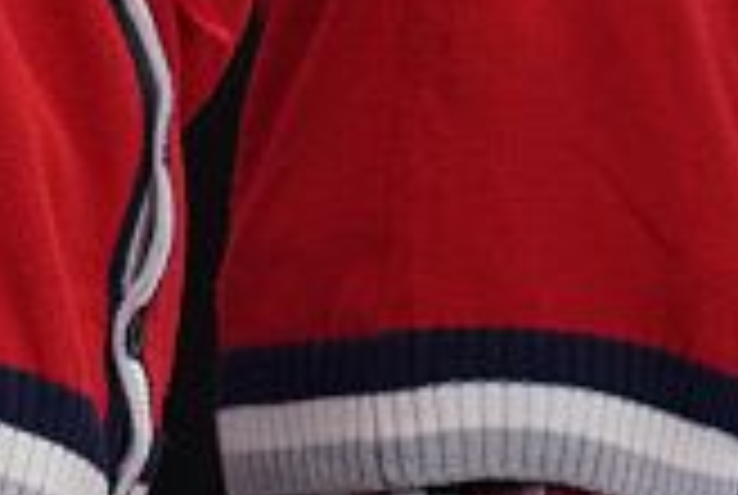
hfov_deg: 3.3
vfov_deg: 2.3
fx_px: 12302
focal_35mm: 599
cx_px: -1890
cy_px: -947
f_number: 4
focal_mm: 82
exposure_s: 1/2500
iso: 2000
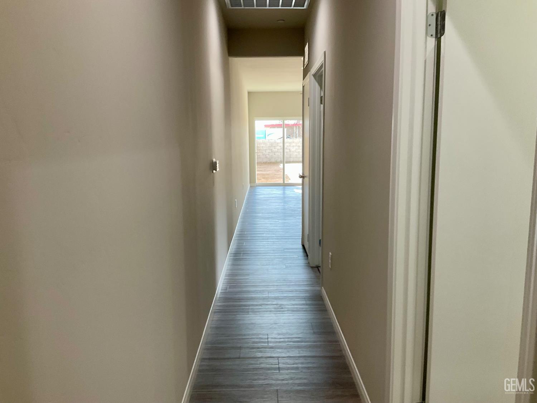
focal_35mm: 29
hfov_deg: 61.7
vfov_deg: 48.2
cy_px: 202
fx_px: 450
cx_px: 268
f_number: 1.8
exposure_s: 1/60
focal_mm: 3
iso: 50
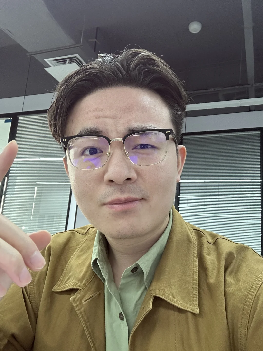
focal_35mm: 30
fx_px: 304
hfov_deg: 46.8
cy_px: 176
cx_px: 132
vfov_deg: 60.0
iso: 125
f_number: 1.9
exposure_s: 1/50
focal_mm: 2.69
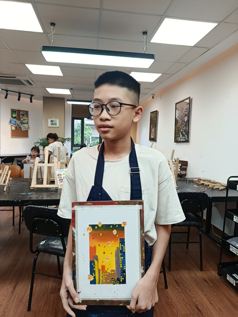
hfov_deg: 56.8
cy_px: 158
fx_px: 220
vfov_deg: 71.6
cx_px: 119
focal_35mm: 24
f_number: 1.7
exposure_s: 1/100
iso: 308
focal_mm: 5.24
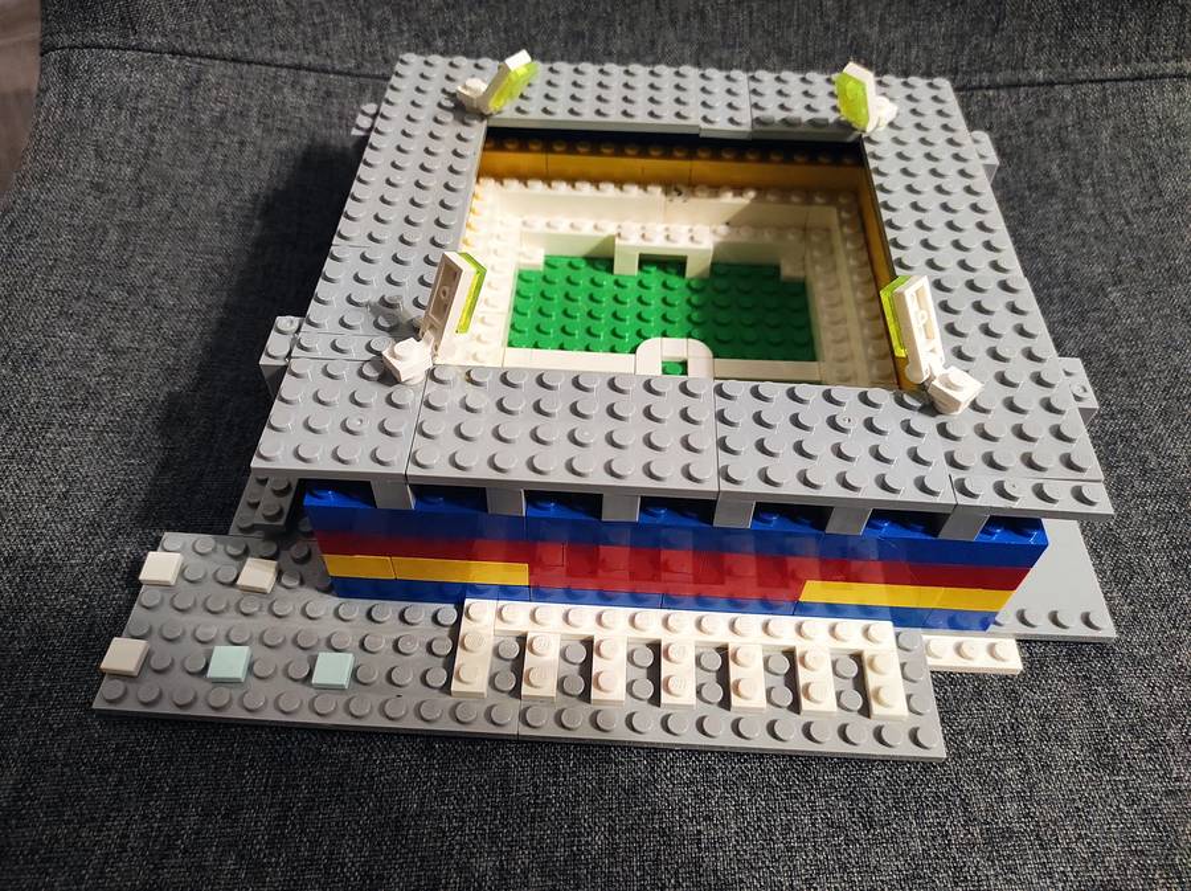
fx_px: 859
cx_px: 596
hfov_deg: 69.4
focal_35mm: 25
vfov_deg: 54.8
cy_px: 446
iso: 1184
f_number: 1.89
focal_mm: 5.43
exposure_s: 1/20
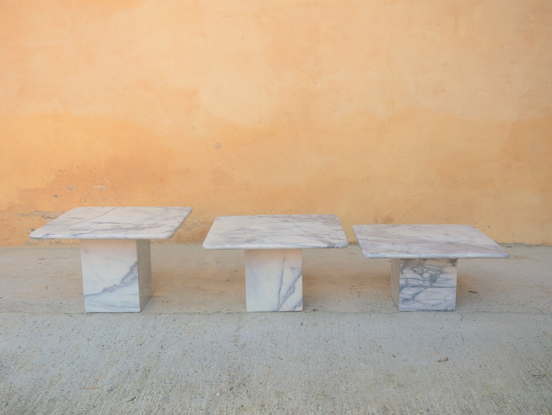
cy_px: 208
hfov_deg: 46.8
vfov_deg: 36.0
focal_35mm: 40
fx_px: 638
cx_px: 276
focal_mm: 20
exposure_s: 1/320
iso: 200
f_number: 2.8
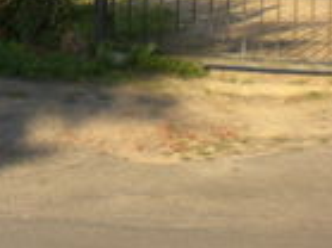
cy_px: -176
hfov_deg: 13.7
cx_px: -232
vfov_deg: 10.7
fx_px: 1255
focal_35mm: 131
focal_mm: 6.3
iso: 50
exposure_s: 1/320
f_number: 3.1
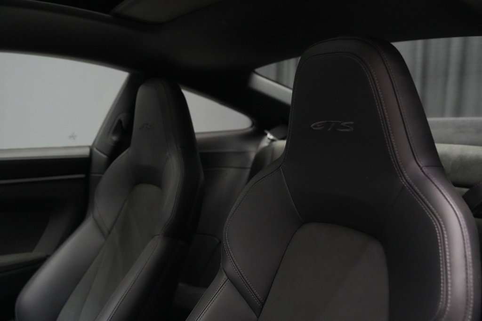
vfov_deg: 37.9
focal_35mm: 35
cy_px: 160
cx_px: 241
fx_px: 469
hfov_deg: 54.4
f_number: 4
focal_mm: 35
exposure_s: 1/60
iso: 12800
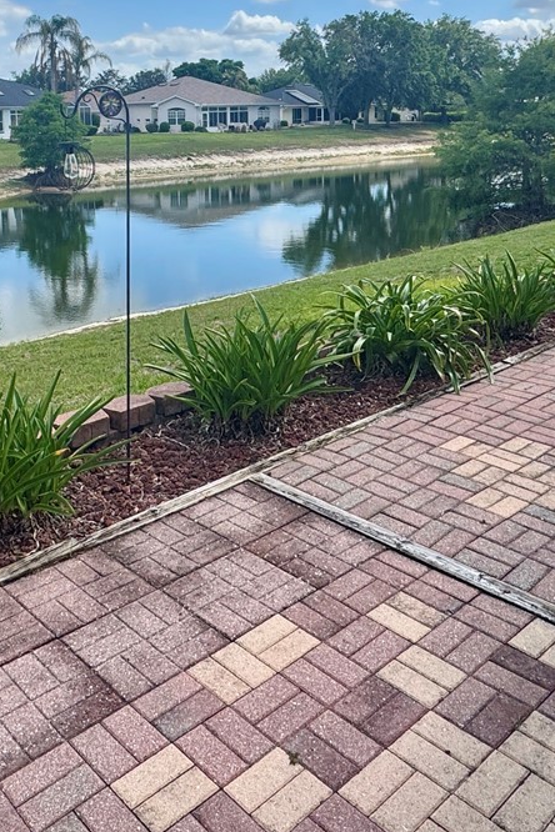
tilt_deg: -6.5
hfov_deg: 37.8
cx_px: 236
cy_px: 209
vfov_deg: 52.1
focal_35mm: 35
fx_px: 809
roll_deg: +1.0
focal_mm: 2.22
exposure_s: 1/1709
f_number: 2.2
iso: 50
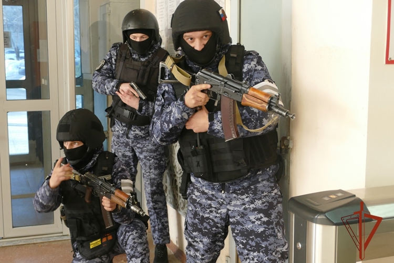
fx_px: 580
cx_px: 197
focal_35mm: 53
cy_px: 132
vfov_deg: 25.5
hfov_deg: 37.5
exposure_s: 1/80
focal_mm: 19.47
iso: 800
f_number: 3.4
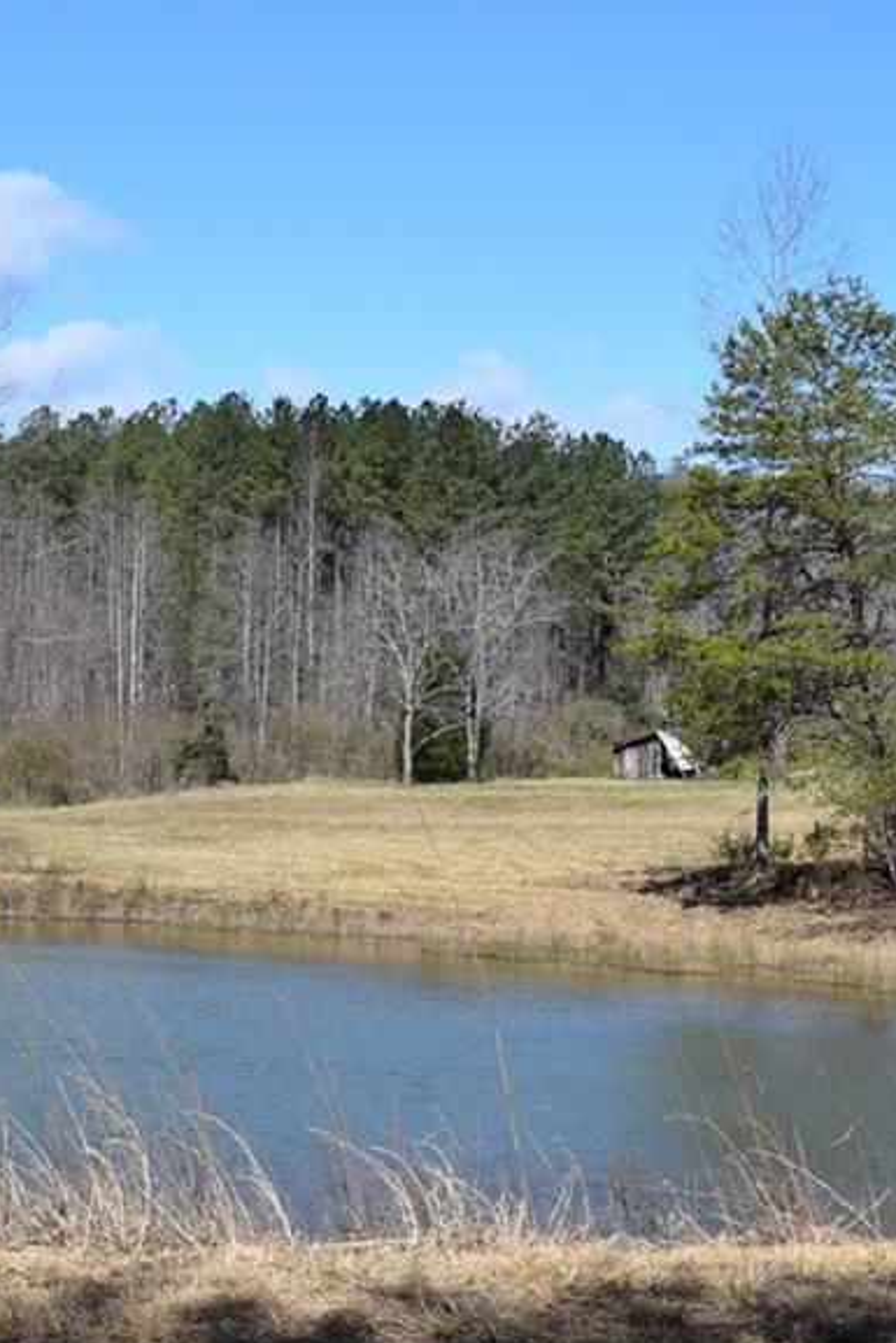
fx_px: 2682
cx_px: 86
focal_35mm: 72
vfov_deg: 28.1
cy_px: 753
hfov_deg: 18.6
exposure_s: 1/400
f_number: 10
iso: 200
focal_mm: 27
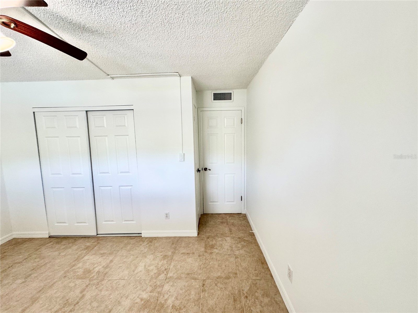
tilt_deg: -5.1
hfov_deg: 102.1
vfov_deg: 85.7
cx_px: 209
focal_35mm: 14
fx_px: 169
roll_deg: -0.2
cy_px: 156
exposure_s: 1/120
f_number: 2.2
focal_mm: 2.22
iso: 200
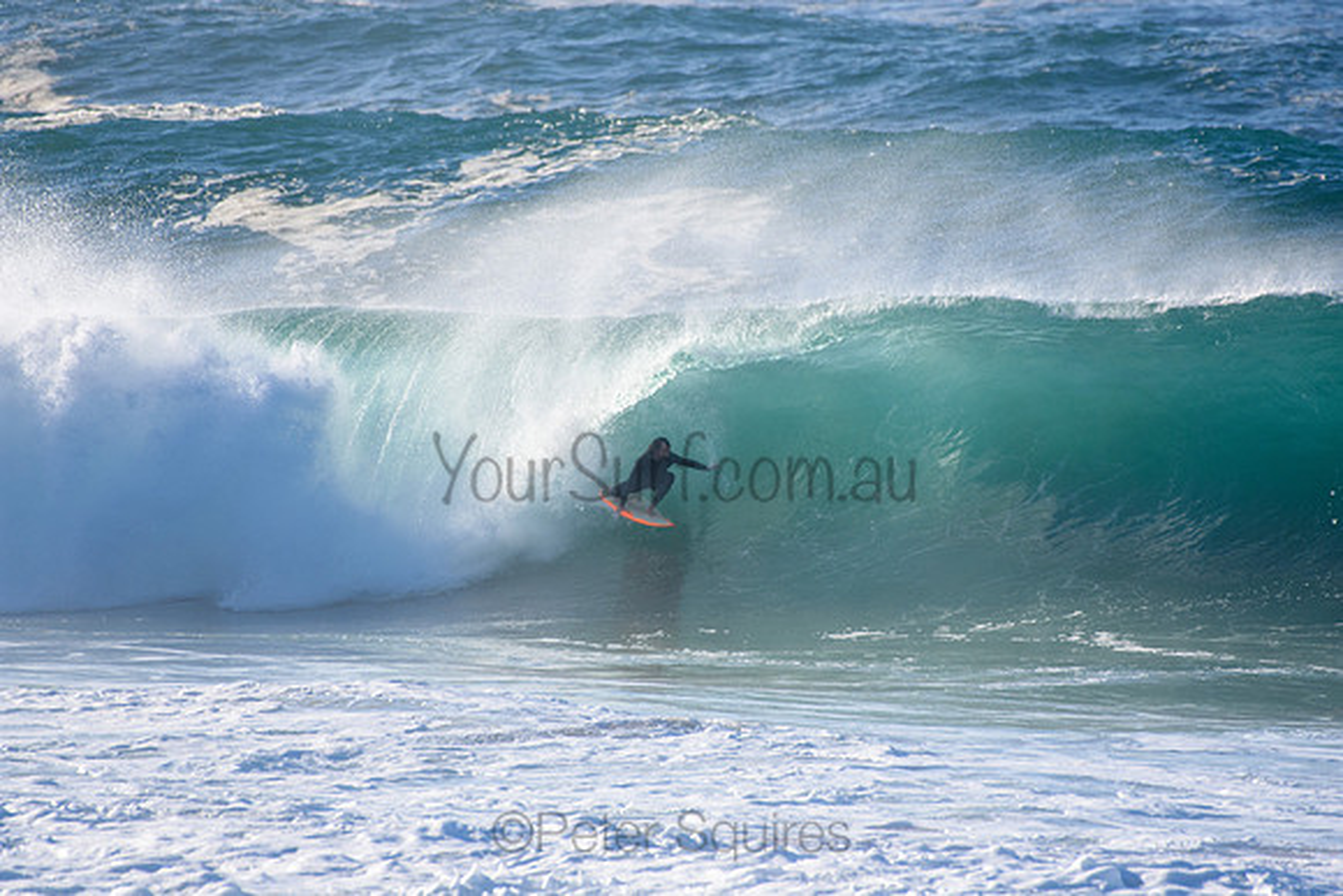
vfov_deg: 1.8
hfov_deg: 2.7
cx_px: 672
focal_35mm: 750
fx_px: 27984
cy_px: 448
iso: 320
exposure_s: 1/2000
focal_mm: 500
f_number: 5.6
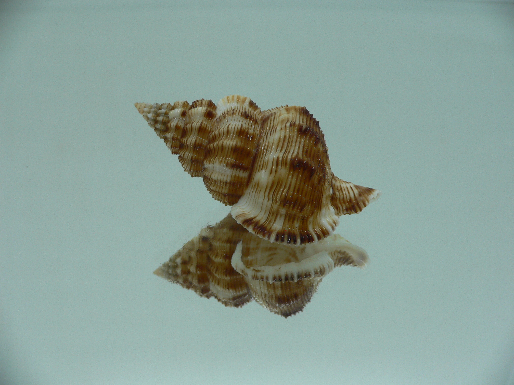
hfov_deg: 52.6
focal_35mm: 35
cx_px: 257
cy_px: 192
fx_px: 520
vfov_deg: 40.7
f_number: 2.8
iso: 80
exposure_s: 1/60
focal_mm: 4.6
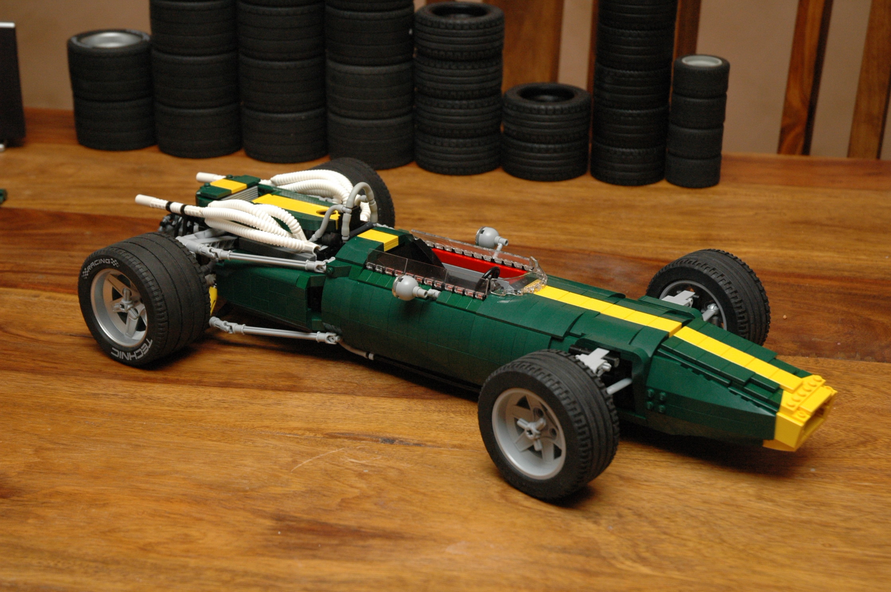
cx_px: 446
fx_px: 1632
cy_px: 296
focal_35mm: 66
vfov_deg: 20.6
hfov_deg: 30.5
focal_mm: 44
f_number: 5.6
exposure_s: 1/60
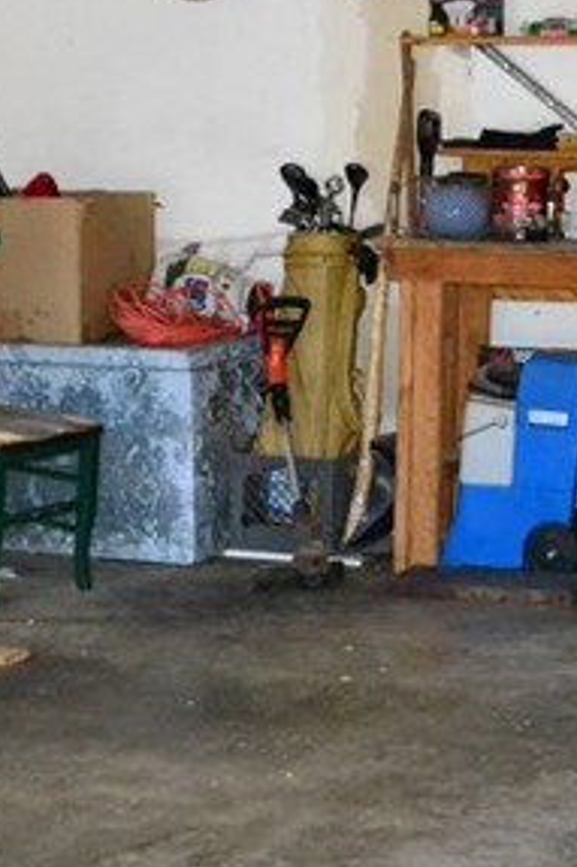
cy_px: 237
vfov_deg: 19.0
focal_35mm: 107
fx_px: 2575
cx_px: 610
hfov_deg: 12.6
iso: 3200
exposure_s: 1/200
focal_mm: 20
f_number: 5.6
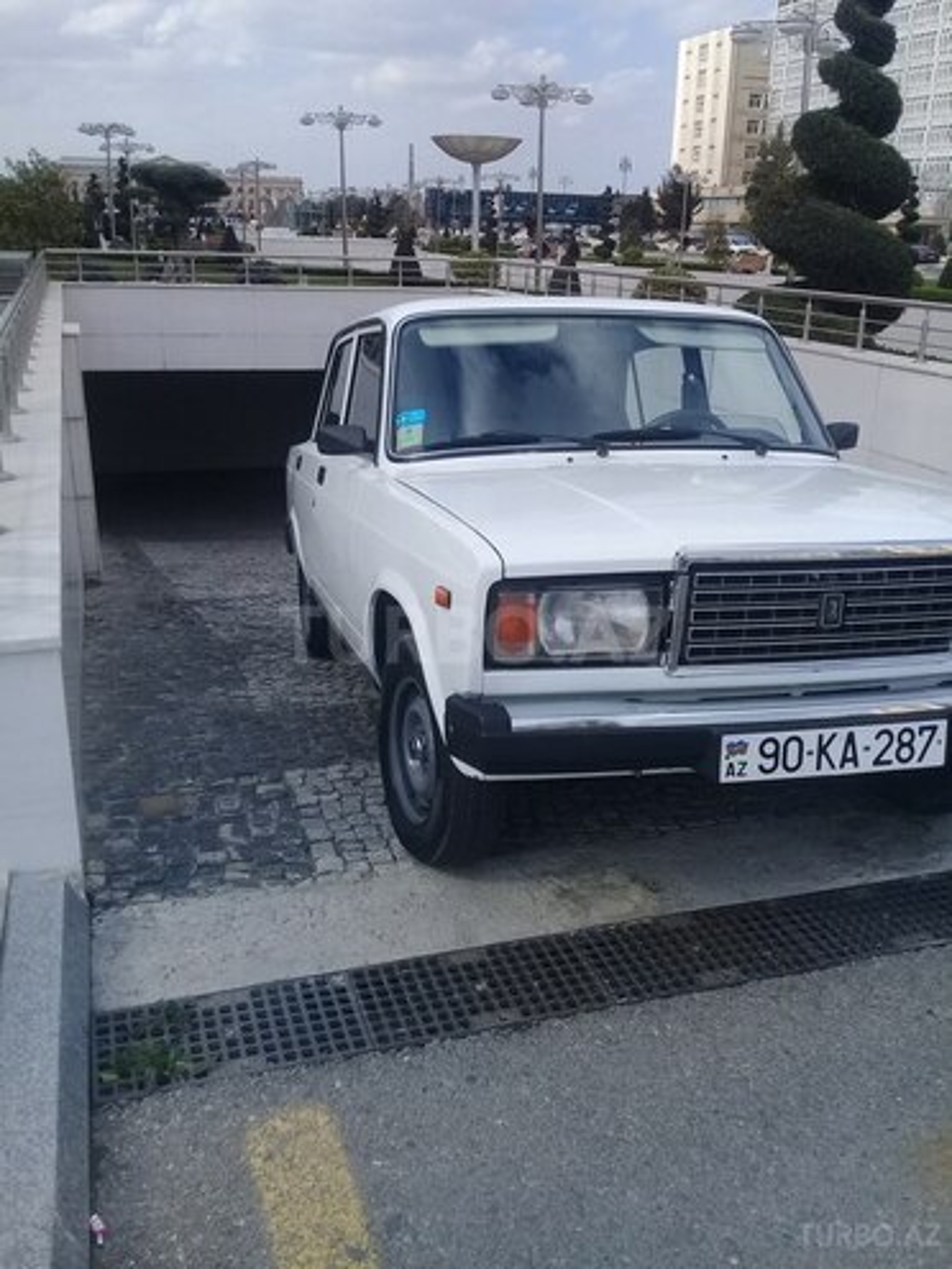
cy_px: 634
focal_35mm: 31
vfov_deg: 58.4
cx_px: 476
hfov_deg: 45.4
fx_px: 1137
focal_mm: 3.3
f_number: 2.2
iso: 50
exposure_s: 1/1344
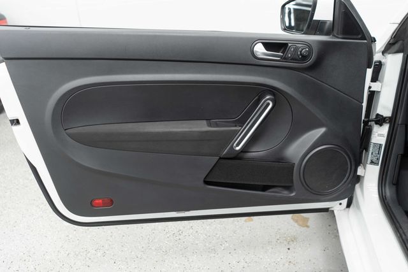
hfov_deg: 65.5
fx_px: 317
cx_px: 204
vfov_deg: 46.4
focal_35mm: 28
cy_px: 136
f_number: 3.2
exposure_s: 1/40
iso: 400
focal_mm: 28
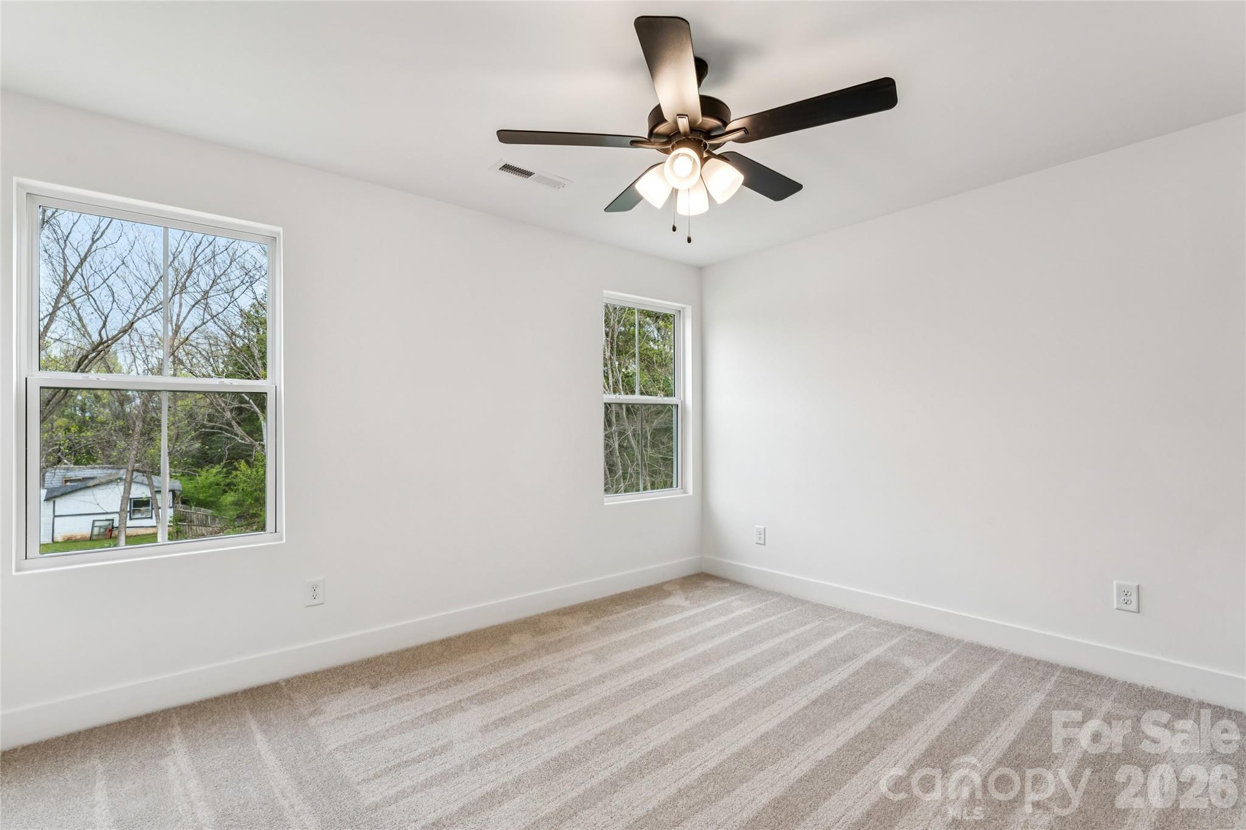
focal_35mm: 16
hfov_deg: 96.0
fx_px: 561
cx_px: 623
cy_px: 415
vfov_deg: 73.1
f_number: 9
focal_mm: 16.2
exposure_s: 1/10
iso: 100
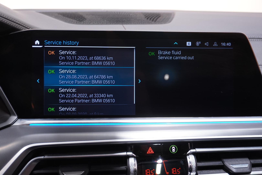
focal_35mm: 36
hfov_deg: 53.1
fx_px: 262
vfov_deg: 36.9
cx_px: 131
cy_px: 88
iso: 1000
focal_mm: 24
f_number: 4.5
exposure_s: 1/15
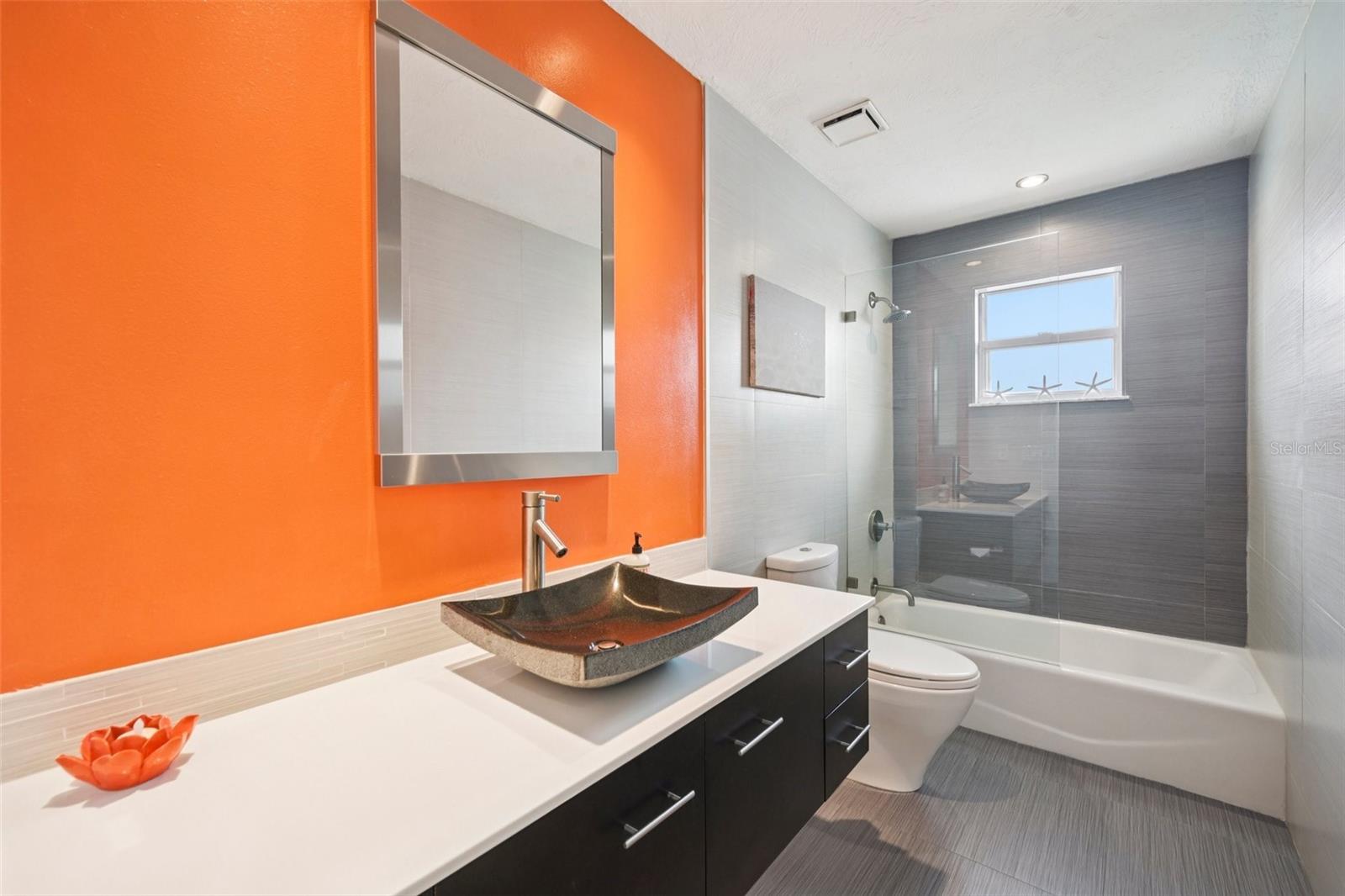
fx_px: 560
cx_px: 672
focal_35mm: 15
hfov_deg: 100.4
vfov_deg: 77.3
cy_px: 448
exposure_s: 1/15
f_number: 8
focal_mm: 15
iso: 400
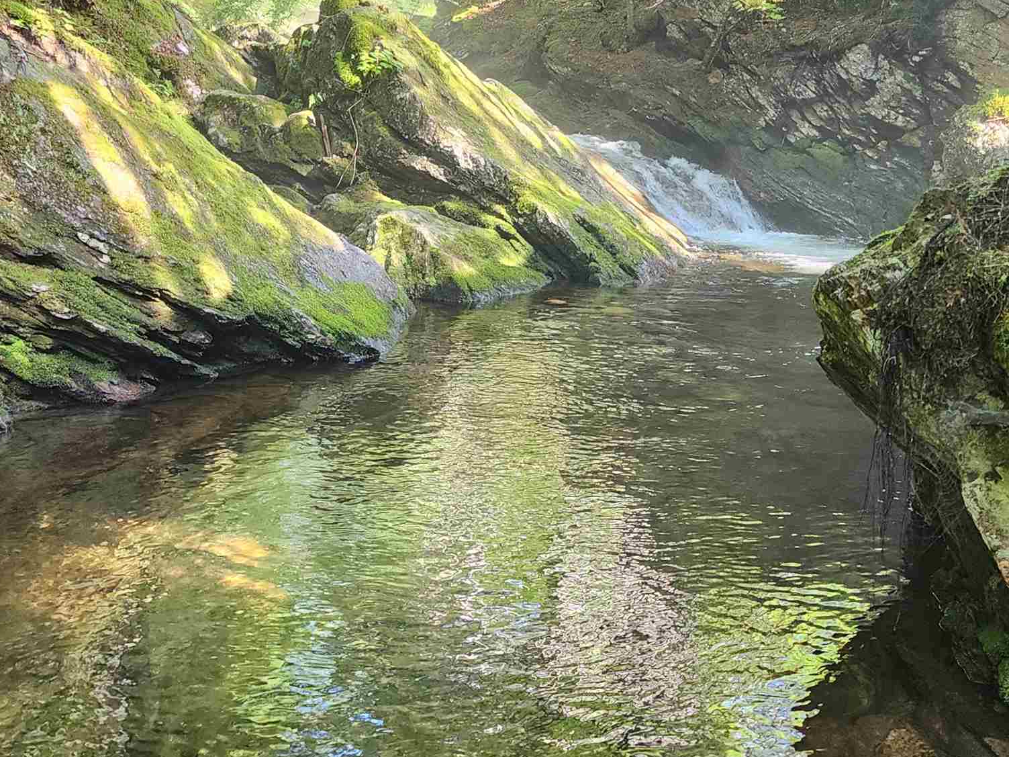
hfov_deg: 40.4
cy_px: 352
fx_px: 1370
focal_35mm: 47
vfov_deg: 30.9
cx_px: 494
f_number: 1.8
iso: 200
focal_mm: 6.4
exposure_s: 1/120
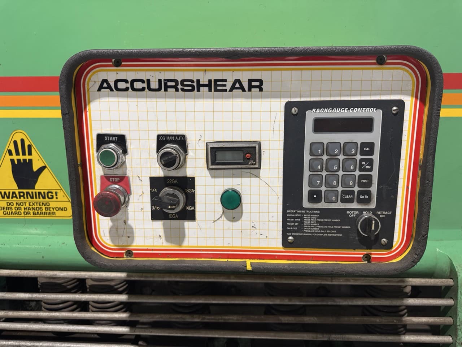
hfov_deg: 71.6
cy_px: 174
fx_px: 320
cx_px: 231
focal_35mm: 24
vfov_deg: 56.8
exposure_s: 1/120
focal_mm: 6.8
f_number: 1.8
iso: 160
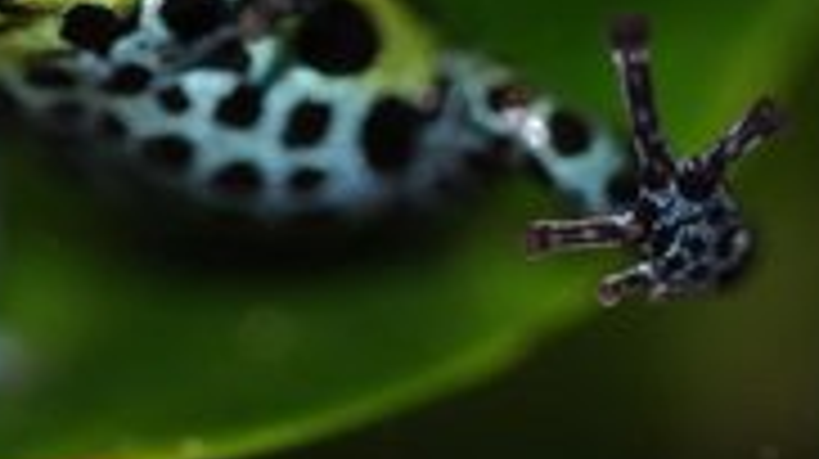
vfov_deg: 3.9
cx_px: 130
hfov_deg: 6.9
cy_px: 180
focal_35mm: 311
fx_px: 6748
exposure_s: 1/60
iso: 100
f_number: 4.5
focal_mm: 90
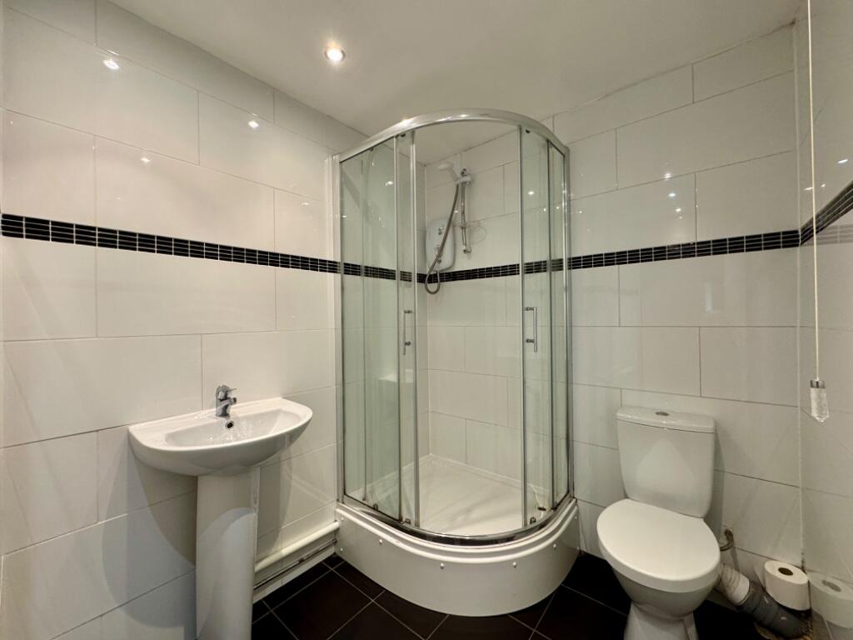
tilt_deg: +0.0
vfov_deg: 85.7
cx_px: 426
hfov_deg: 102.1
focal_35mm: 14
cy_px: 320
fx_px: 345
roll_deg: +1.5
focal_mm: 2.22
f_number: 2.2
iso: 250
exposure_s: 1/100
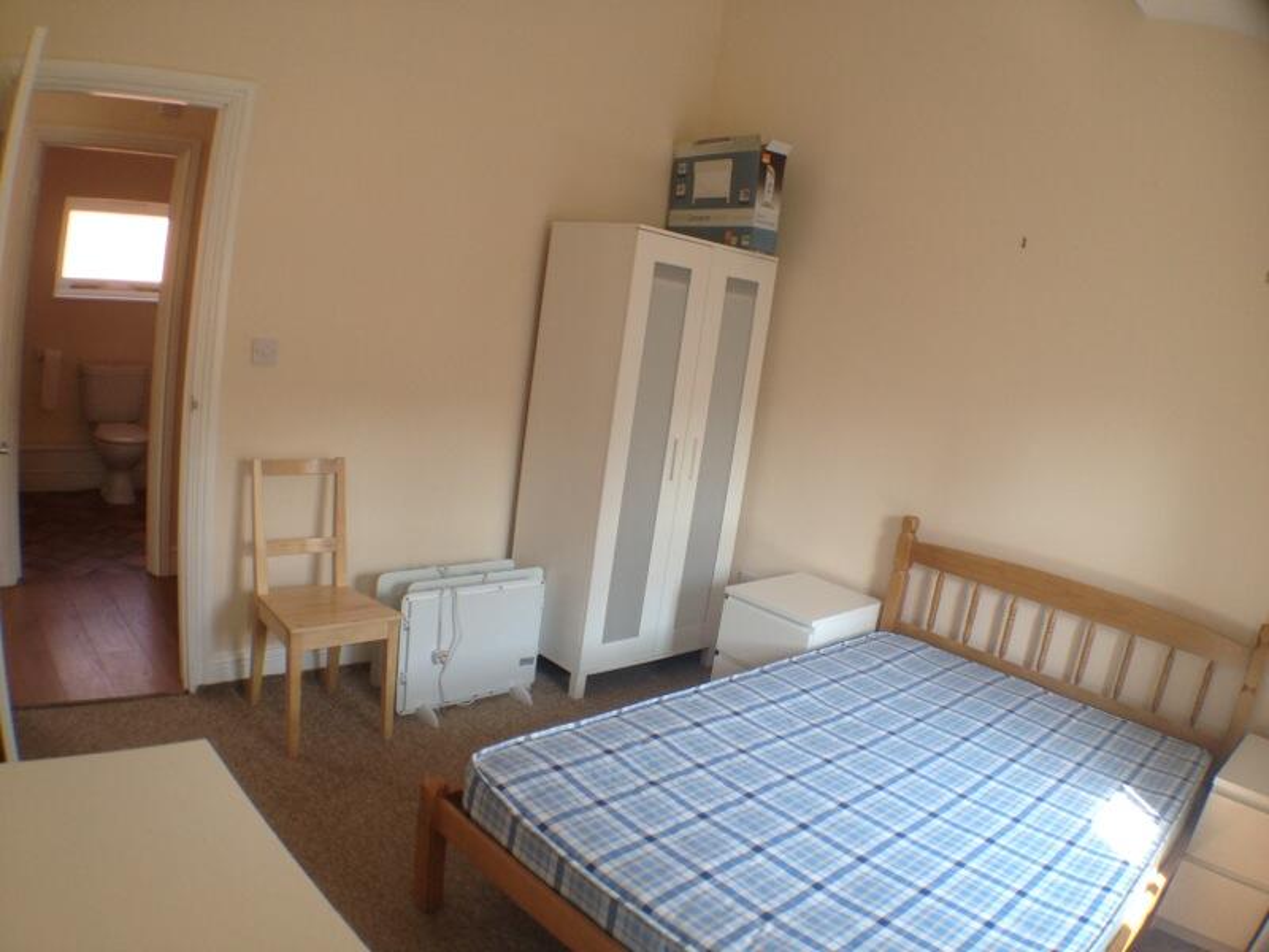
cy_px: 476
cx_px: 634
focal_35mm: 35
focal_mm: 4.28
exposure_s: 1/40
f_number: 2.4
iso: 64
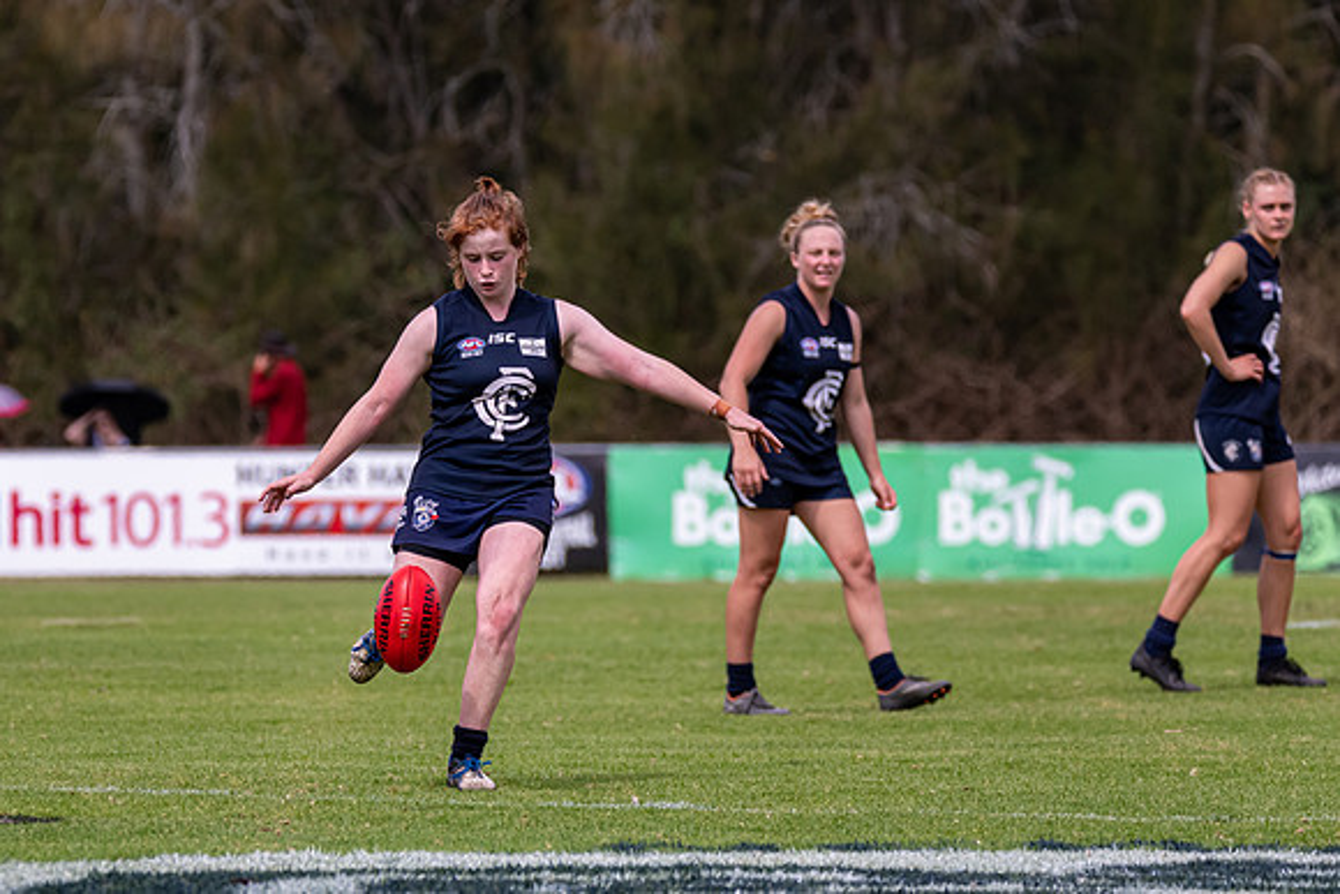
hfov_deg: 4.3
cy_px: 497
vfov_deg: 2.9
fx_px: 17676
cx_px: 361
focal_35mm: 475
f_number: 6.3
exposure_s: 1/2500
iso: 800
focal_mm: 300
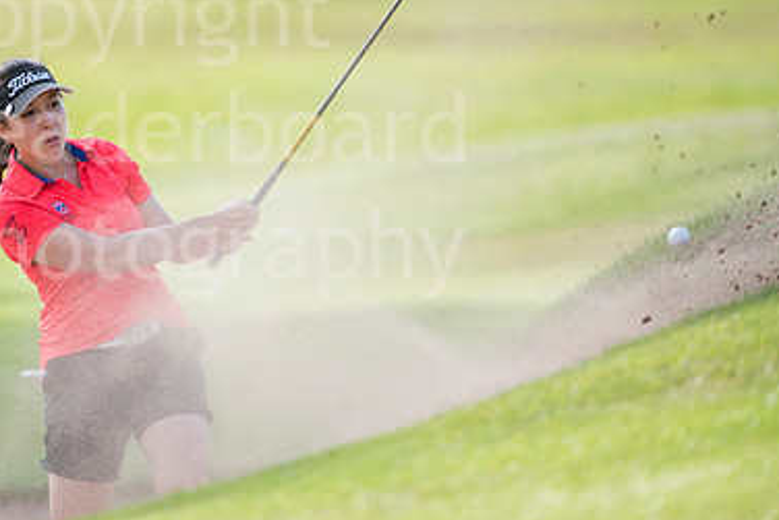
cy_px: 148
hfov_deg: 4.4
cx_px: 201
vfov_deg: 3.0
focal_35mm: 463
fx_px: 10022
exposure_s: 1/1250
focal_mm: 300
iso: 400
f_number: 4
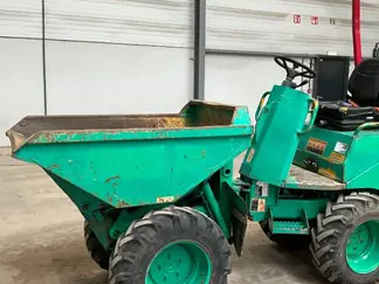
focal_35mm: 43
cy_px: 141
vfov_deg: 33.6
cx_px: 234
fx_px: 471
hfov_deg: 43.5
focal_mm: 3
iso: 100
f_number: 1.8
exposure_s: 1/60
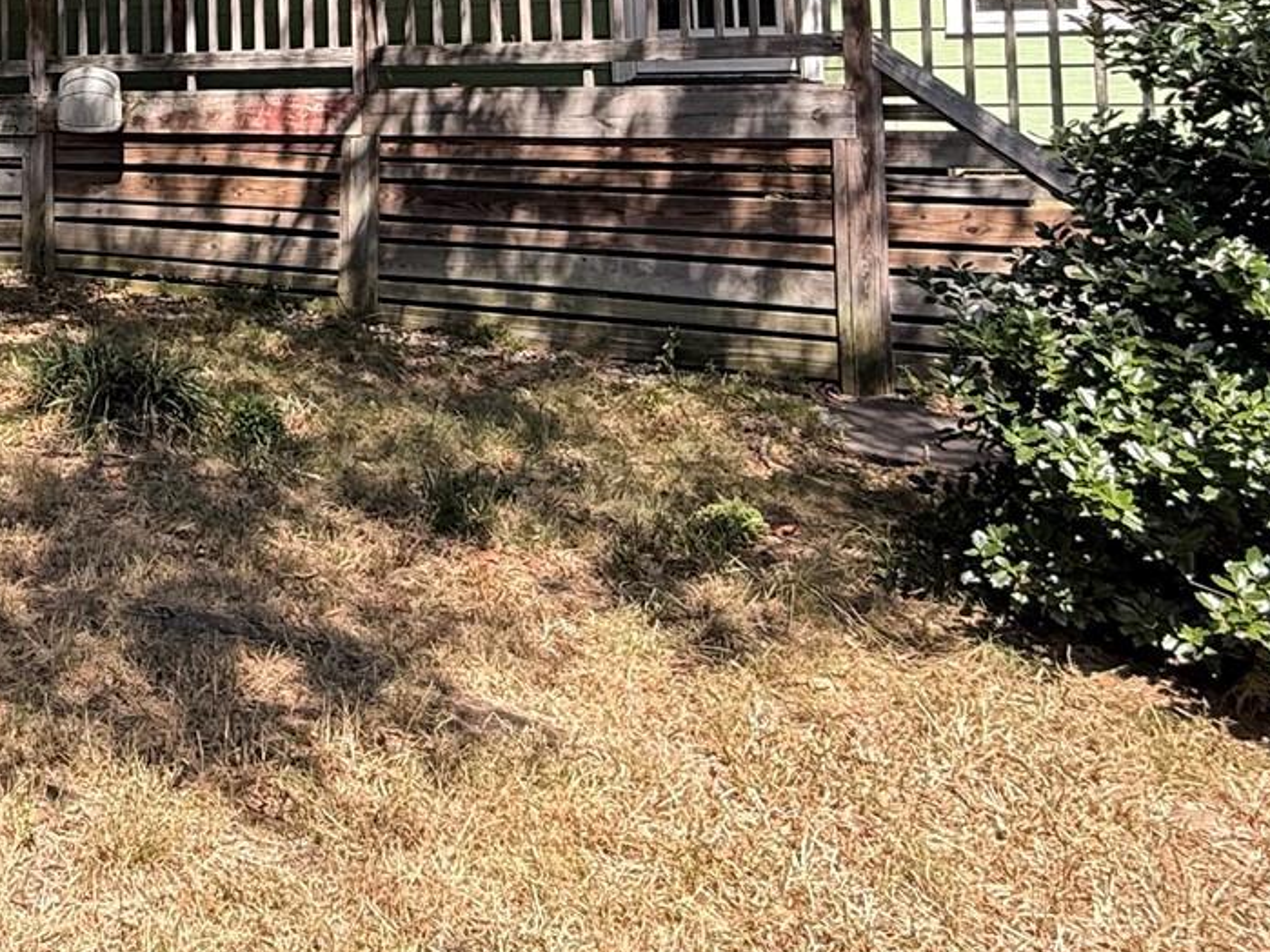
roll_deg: +0.1
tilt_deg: +2.0
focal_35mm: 41
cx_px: -71
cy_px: 16
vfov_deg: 32.5
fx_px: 1504
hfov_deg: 39.0
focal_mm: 2.22
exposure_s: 1/313
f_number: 2.2
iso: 64
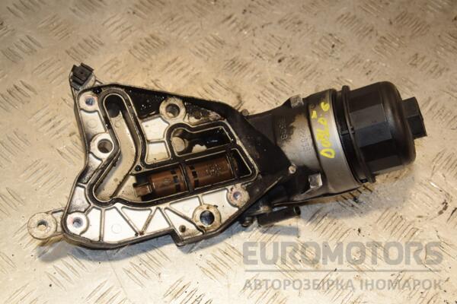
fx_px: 724
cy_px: 152
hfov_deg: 35.1
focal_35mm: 57
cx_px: 228
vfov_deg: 23.8
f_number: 5.6
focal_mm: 38
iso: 800
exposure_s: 1/200
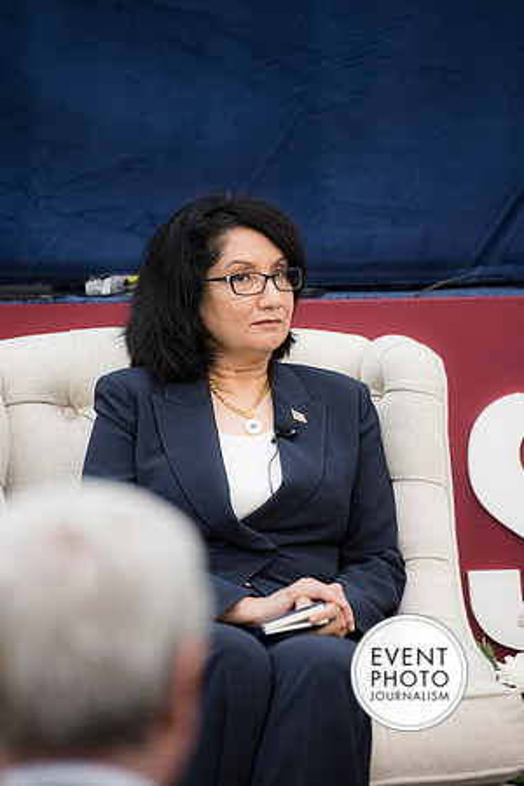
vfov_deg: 7.6
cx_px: 262
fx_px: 5895
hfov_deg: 5.1
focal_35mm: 270
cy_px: 393
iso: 2200
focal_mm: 270
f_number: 5.6
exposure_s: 1/500
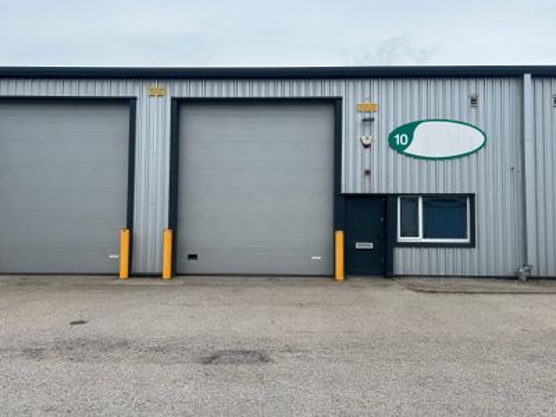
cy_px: 208
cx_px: 278
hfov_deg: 67.3
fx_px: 418
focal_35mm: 26
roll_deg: -1.1
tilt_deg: +3.5
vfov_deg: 53.1
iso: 50
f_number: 1.5
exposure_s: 1/1597
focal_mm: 5.7
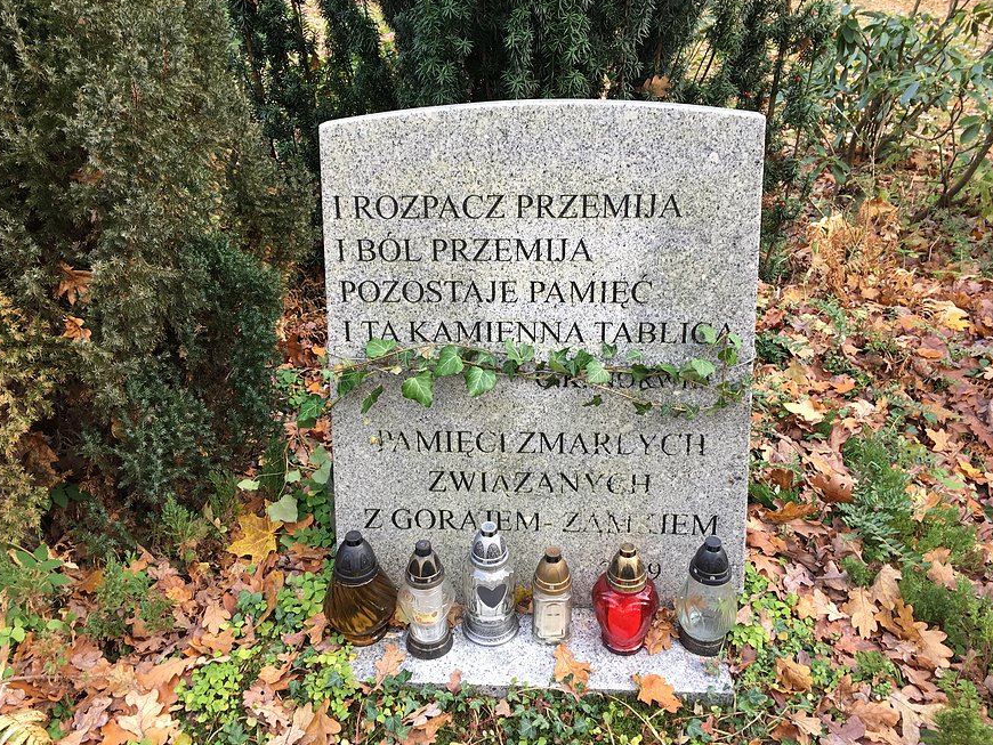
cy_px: 363
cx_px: 483
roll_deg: +1.4
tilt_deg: -29.6
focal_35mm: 30
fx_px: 861
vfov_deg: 46.8
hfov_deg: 59.9
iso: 25
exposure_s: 1/50
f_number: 2.2
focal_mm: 4.15
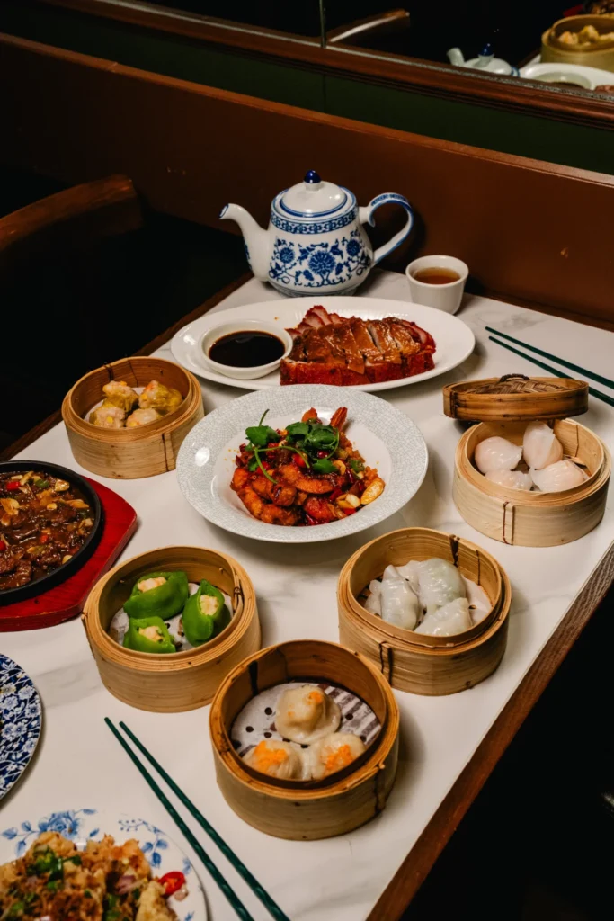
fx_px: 1151
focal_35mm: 45
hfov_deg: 29.9
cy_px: 460
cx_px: 307
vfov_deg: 43.6
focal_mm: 45
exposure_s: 1/250
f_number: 6.3
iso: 2500
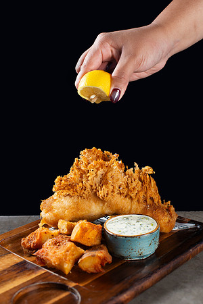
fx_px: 423
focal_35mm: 50
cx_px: 102
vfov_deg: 39.6
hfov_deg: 27.0
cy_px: 152
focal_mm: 50
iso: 200
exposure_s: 1/200
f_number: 5.6
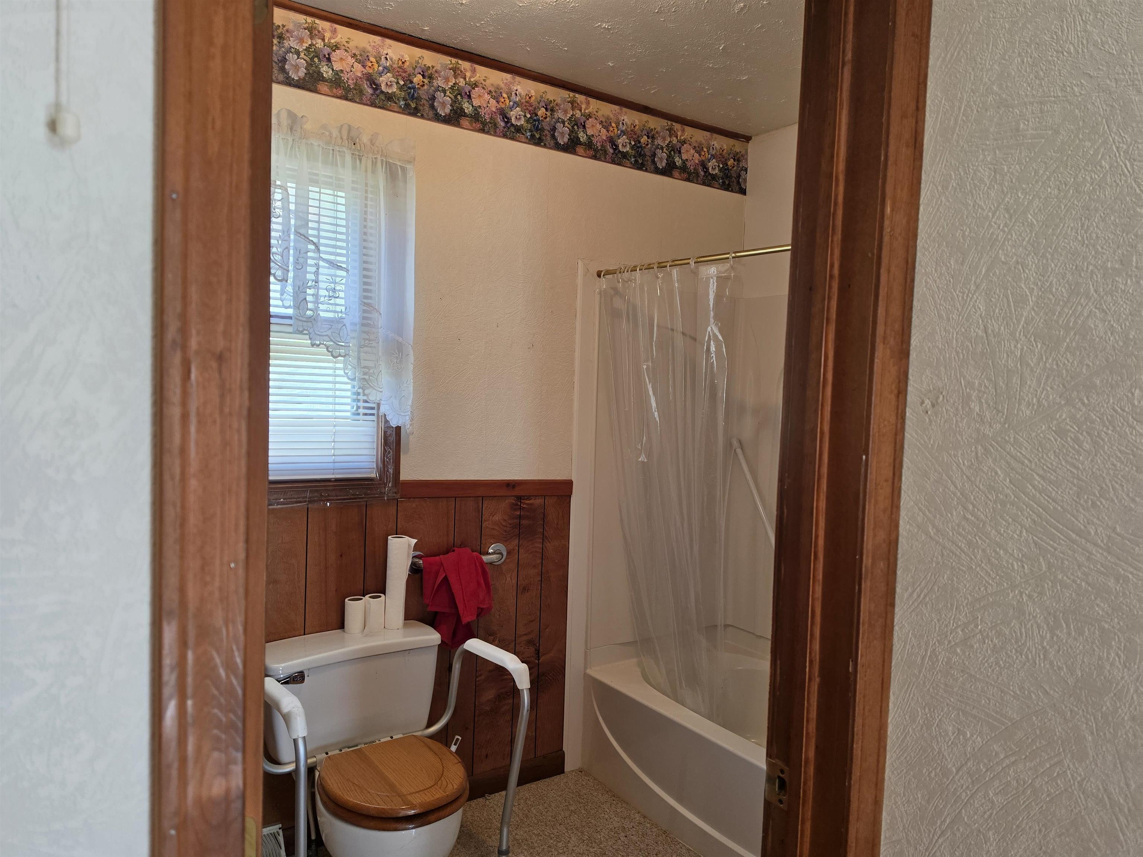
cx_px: 572
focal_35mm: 23
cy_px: 428
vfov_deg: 58.9
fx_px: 759
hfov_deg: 73.9
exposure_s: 1/120
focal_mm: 6.5
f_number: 1.4
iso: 125
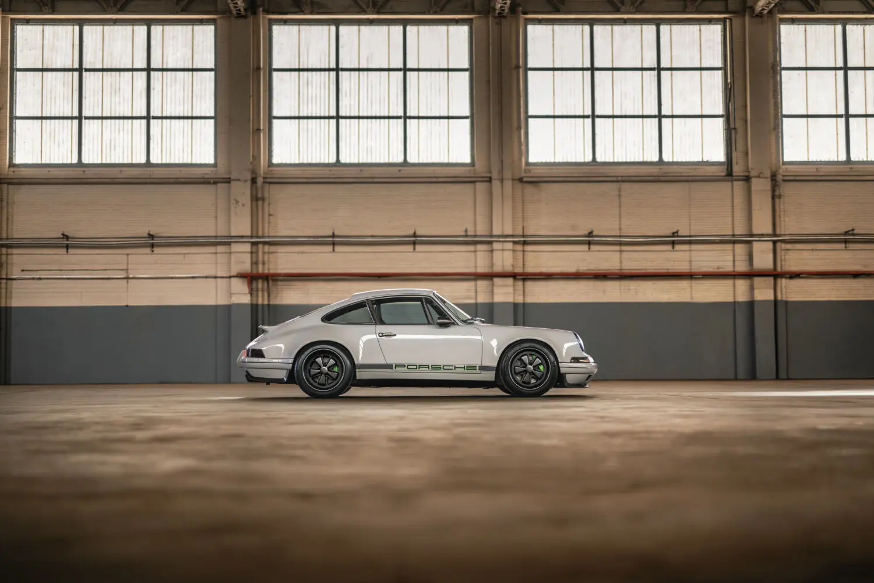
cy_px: 292
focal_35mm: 50
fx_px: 1214
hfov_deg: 39.6
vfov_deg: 27.0
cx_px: 437
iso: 640
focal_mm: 50
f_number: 1.2
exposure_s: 1/80
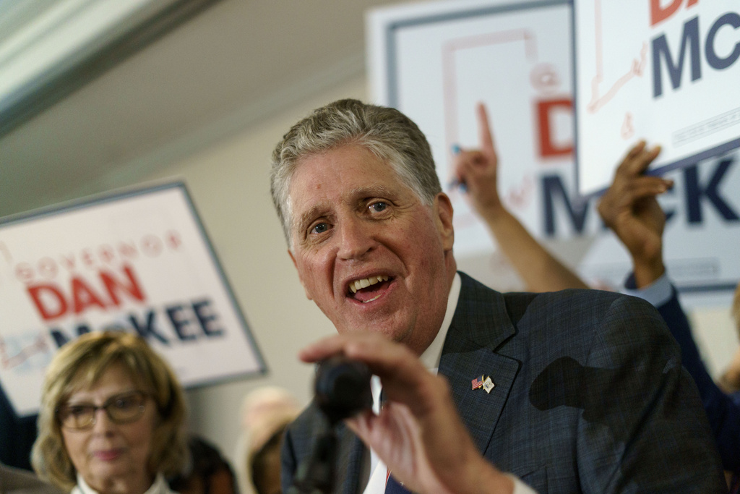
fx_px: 1028
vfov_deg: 27.0
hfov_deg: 39.6
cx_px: 370
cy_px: 247
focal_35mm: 50
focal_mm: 50
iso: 2500
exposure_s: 1/200
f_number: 1.8
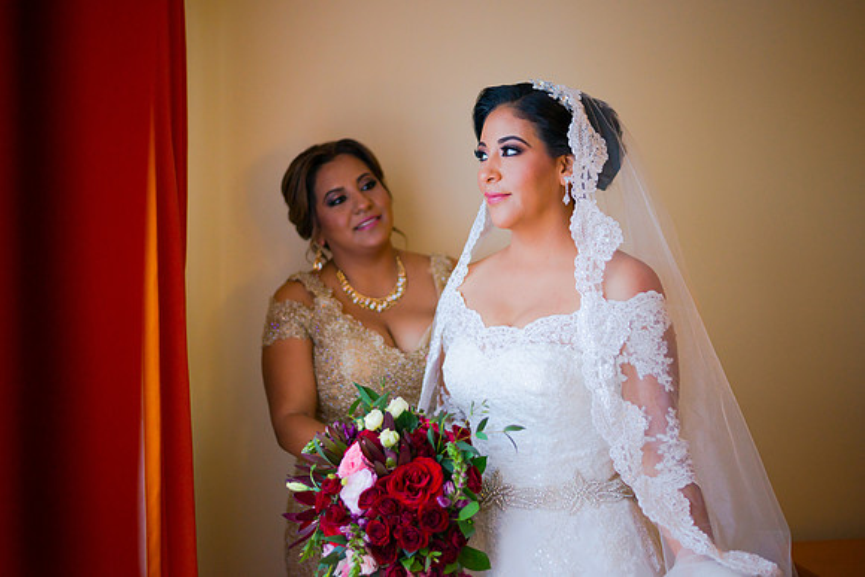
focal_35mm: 50
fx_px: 1202
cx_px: 432
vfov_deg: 27.0
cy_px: 288
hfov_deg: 39.6
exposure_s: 1/1000
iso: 640
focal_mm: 50
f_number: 1.8
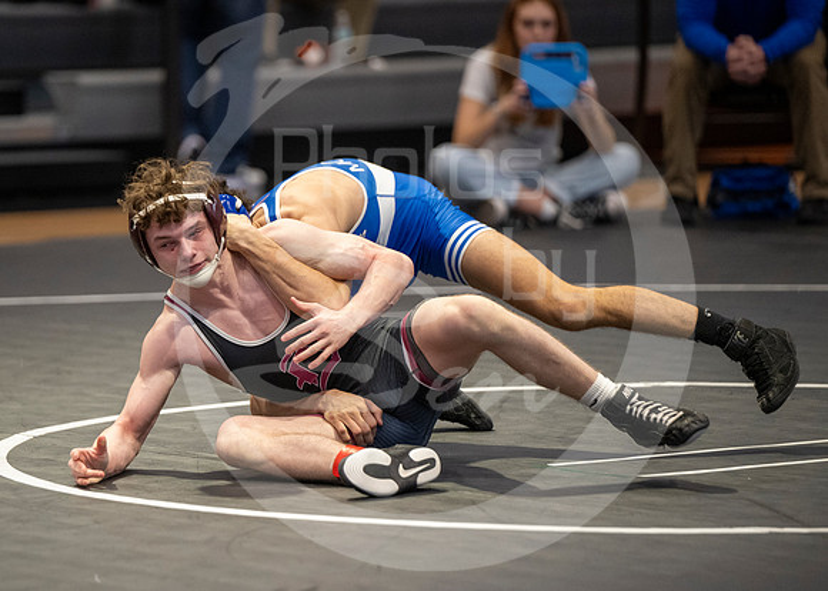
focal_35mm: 262
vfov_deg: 5.5
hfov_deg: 7.7
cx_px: 299
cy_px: 389
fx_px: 6155
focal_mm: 190
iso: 3200
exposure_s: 1/1000
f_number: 2.8
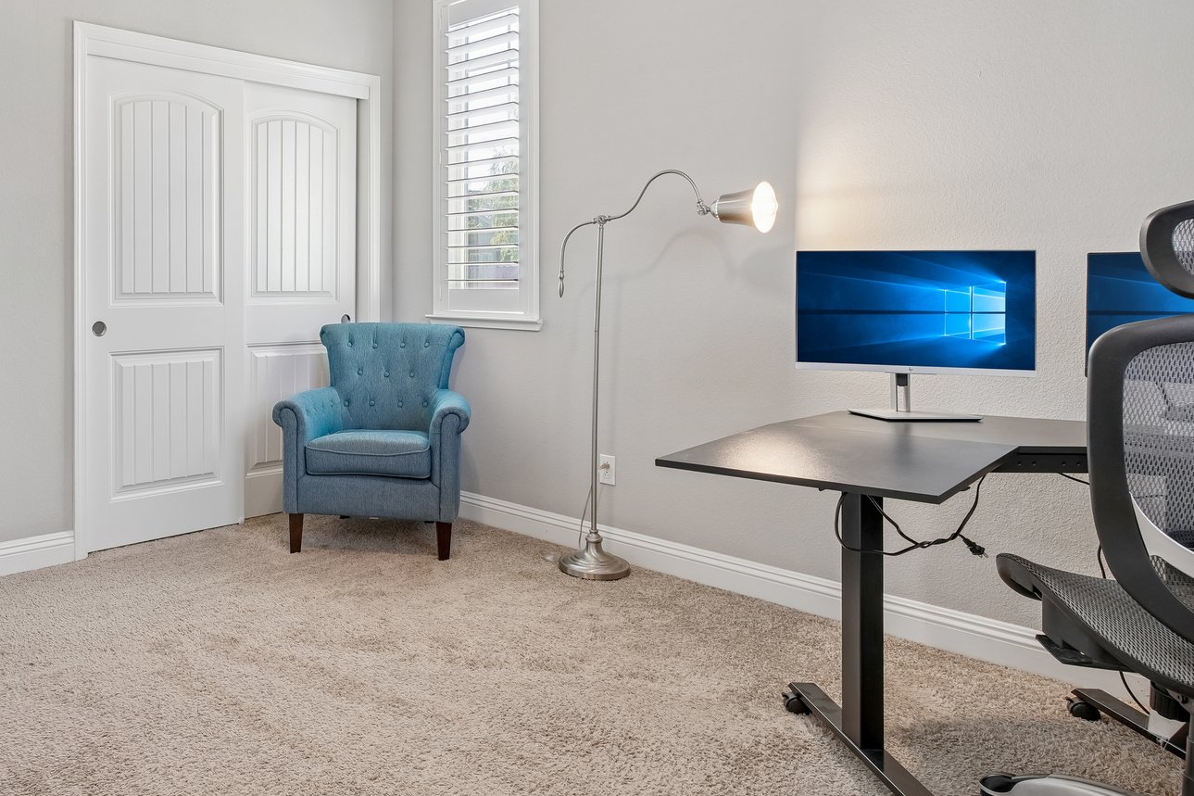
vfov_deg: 47.5
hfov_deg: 63.8
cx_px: 311
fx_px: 895
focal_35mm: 27
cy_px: 297
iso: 400
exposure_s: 1/20
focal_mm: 17
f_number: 8
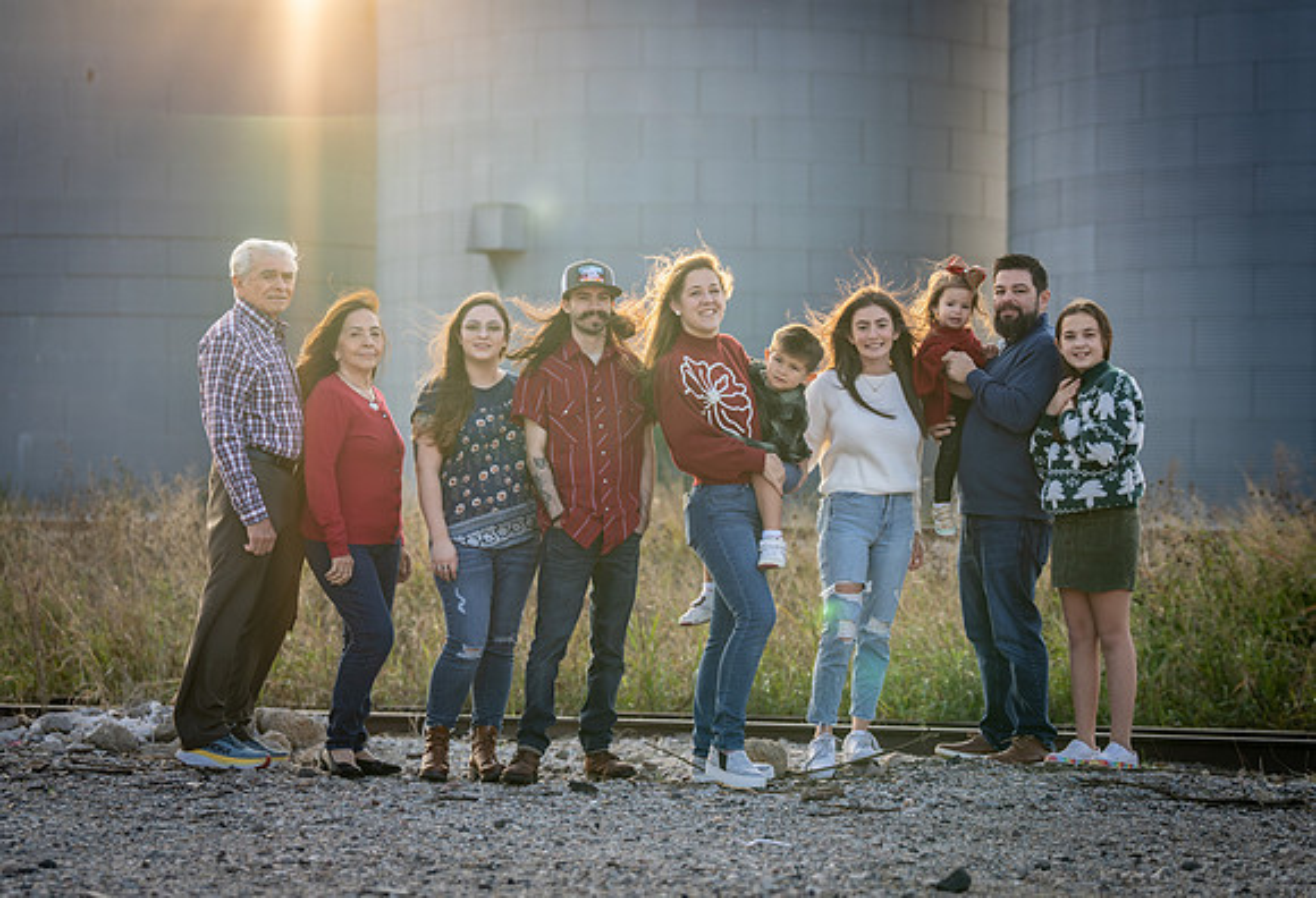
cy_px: 498
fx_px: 3456
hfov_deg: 21.5
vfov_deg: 14.8
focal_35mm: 94
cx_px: 761
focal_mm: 81
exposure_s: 1/320
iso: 100
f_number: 3.5
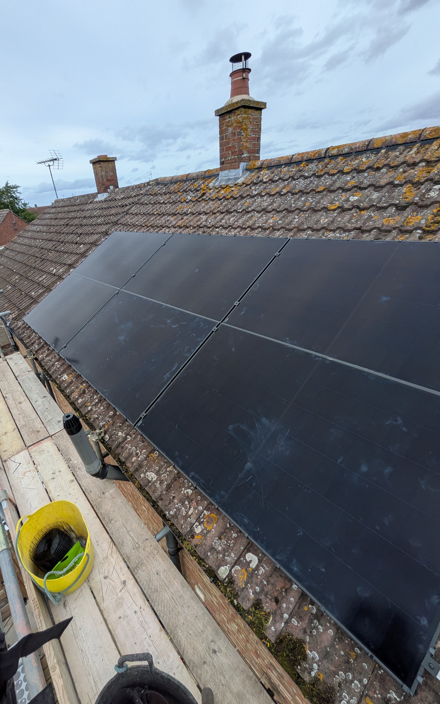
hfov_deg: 73.9
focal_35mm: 15
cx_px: 173
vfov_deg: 101.5
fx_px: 288
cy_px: 350
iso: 50
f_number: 2.2
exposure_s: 1/687
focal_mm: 1.83
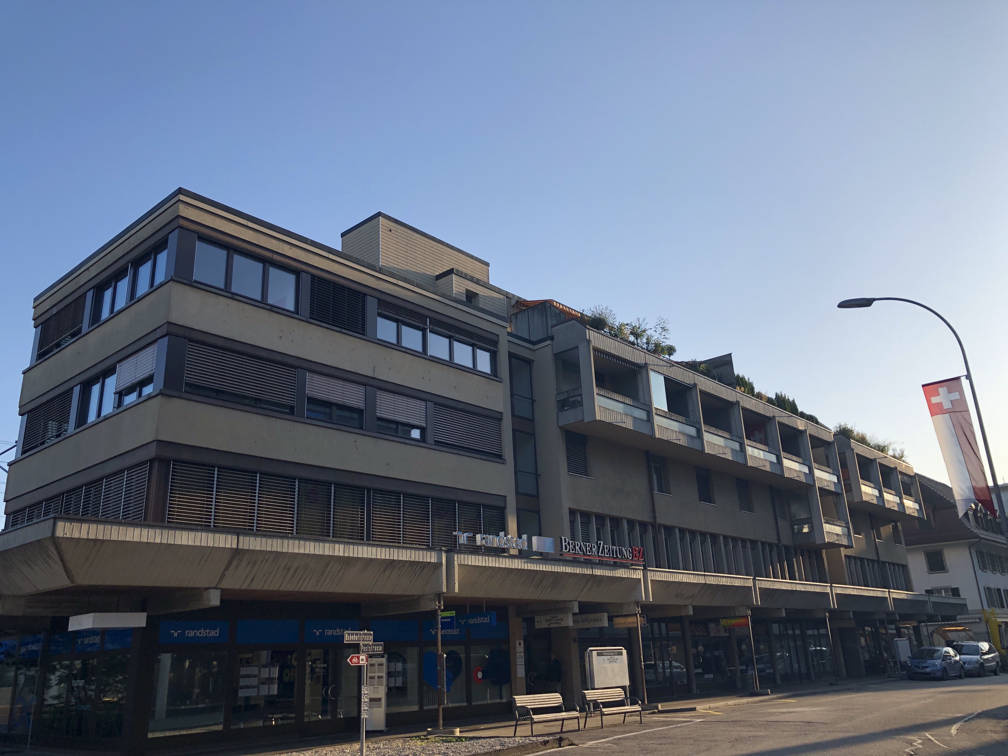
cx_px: 504
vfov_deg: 49.7
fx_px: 815
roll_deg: +3.7
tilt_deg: +21.2
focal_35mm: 28
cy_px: 378
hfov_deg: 63.4
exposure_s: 1/1066
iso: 20
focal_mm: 4
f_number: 1.8
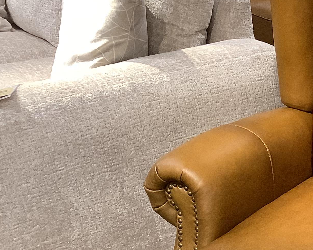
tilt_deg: -29.8
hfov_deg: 22.4
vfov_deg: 18.8
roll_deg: +1.5
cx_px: 331
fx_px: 750
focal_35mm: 81
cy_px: 201
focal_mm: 3.3
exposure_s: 1/50
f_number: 2.4
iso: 125
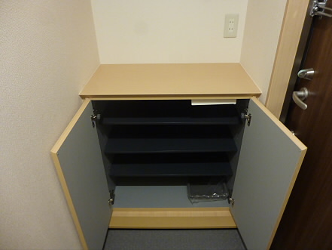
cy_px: 125
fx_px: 240
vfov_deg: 54.9
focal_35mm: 25
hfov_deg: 69.4
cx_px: 166
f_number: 3.1
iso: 400
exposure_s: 1/8
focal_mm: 4.5
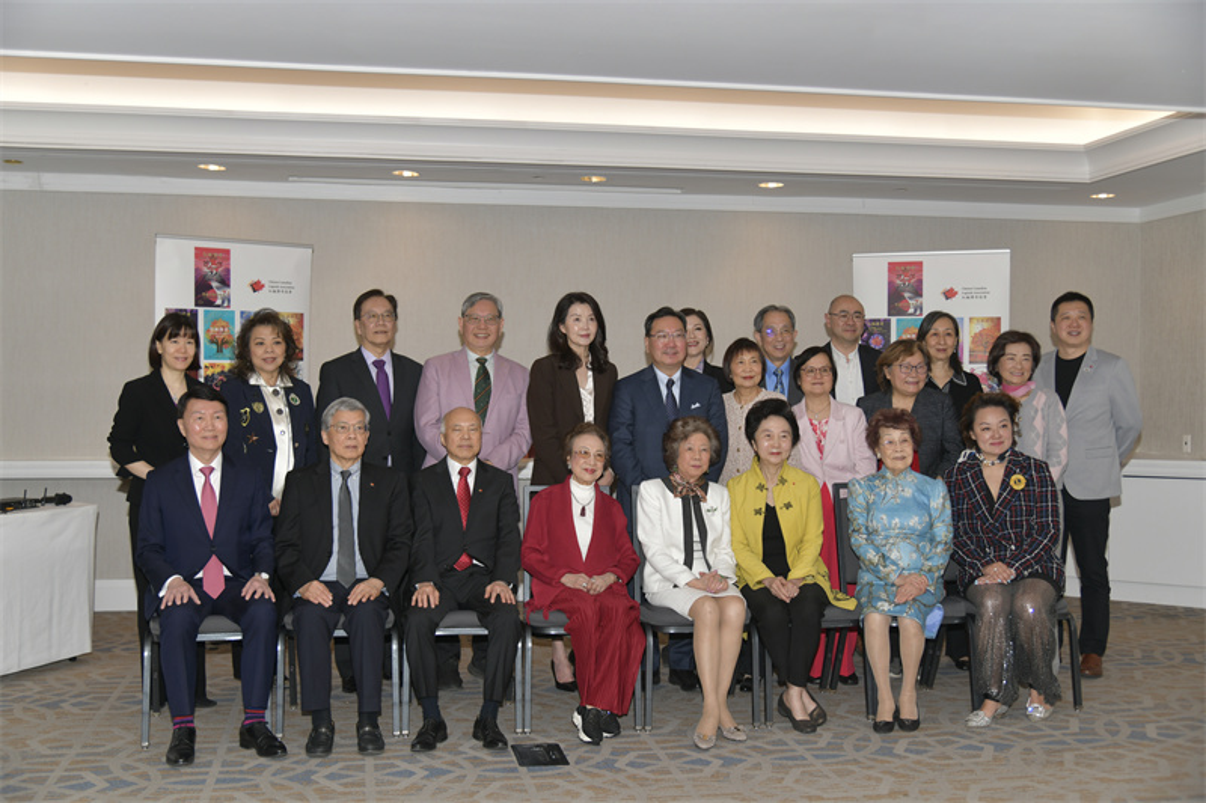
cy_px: 402
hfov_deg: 50.7
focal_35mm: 38
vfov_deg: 35.0
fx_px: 1273
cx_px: 603
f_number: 4
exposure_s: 1/160
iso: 160
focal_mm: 38
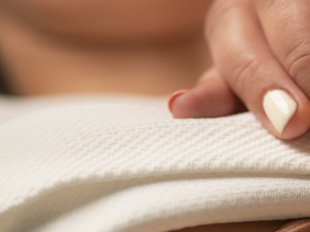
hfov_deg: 8.3
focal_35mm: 238
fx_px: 2131
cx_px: 276
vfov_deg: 6.2
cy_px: 8
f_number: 4
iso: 64
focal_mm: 105
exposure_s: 1/250
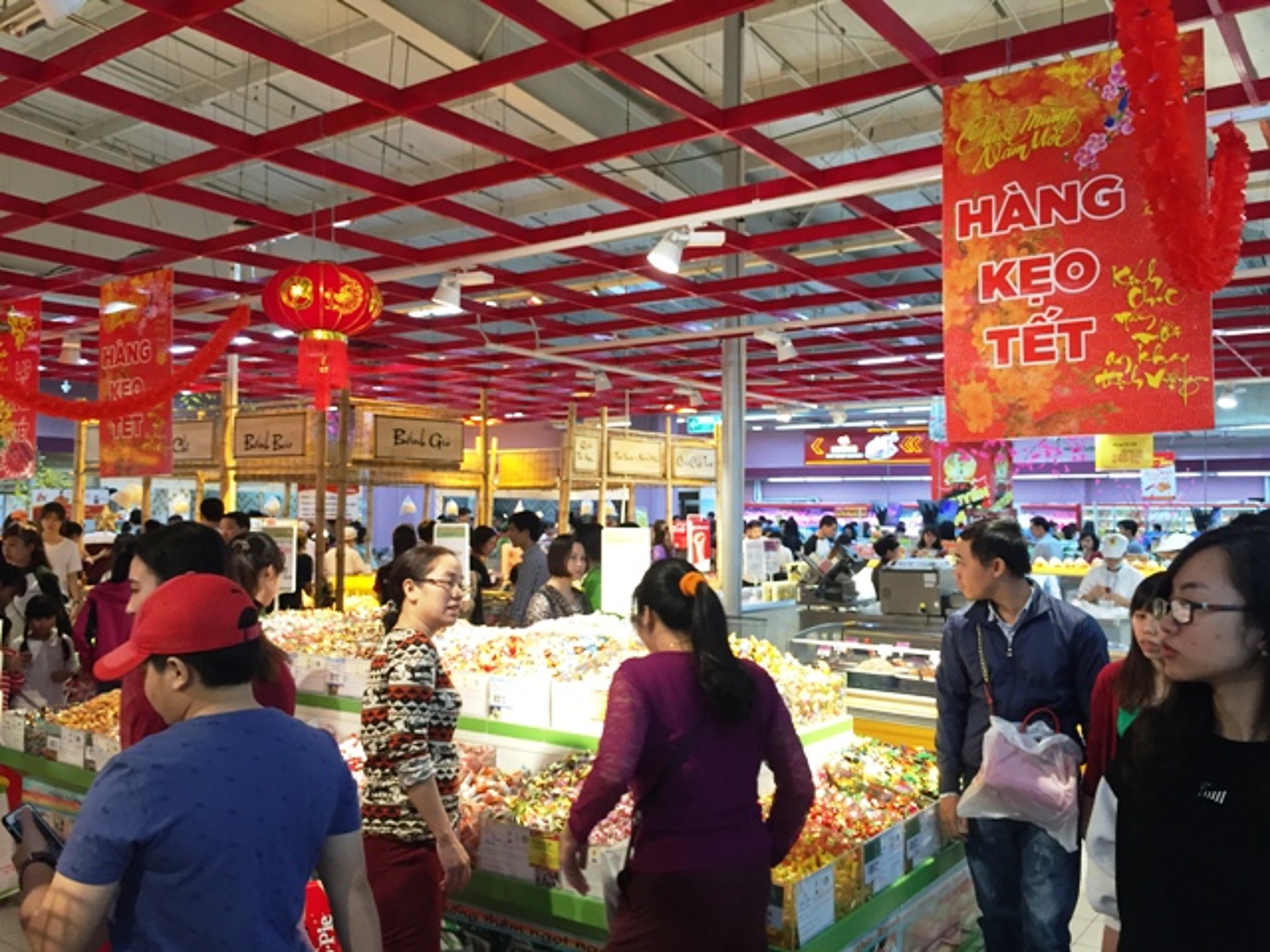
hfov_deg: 61.7
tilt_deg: +1.6
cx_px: 635
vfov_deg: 48.2
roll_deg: -2.9
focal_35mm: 29
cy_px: 476
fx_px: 1064
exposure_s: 1/33
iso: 64
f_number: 2.2
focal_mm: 4.15
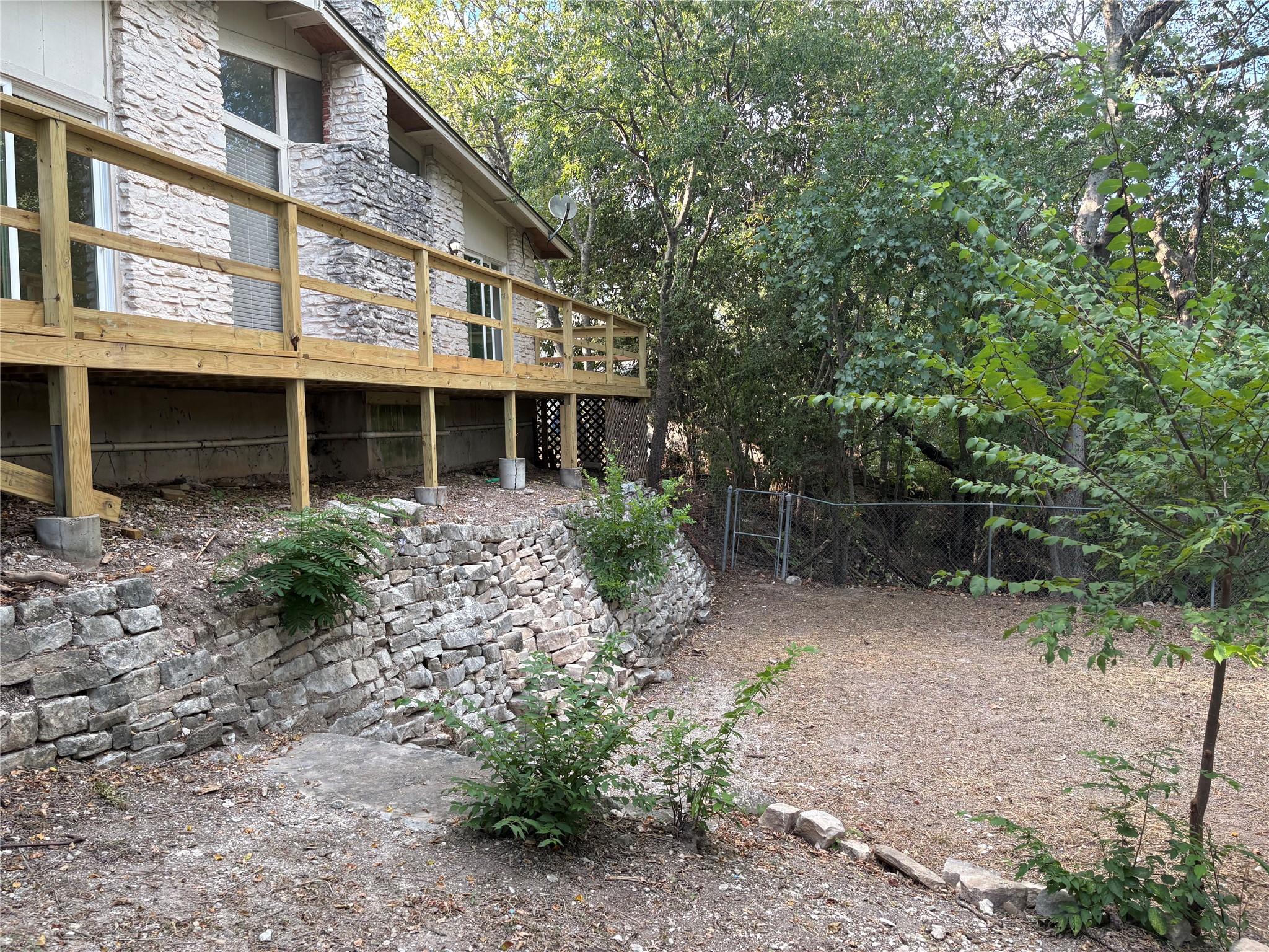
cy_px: 476
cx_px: 634
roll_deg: +1.0
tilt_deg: -2.1
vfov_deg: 53.1
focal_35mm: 26
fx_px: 953
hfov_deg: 67.3
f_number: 1.6
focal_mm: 5.96
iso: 40
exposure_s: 1/121
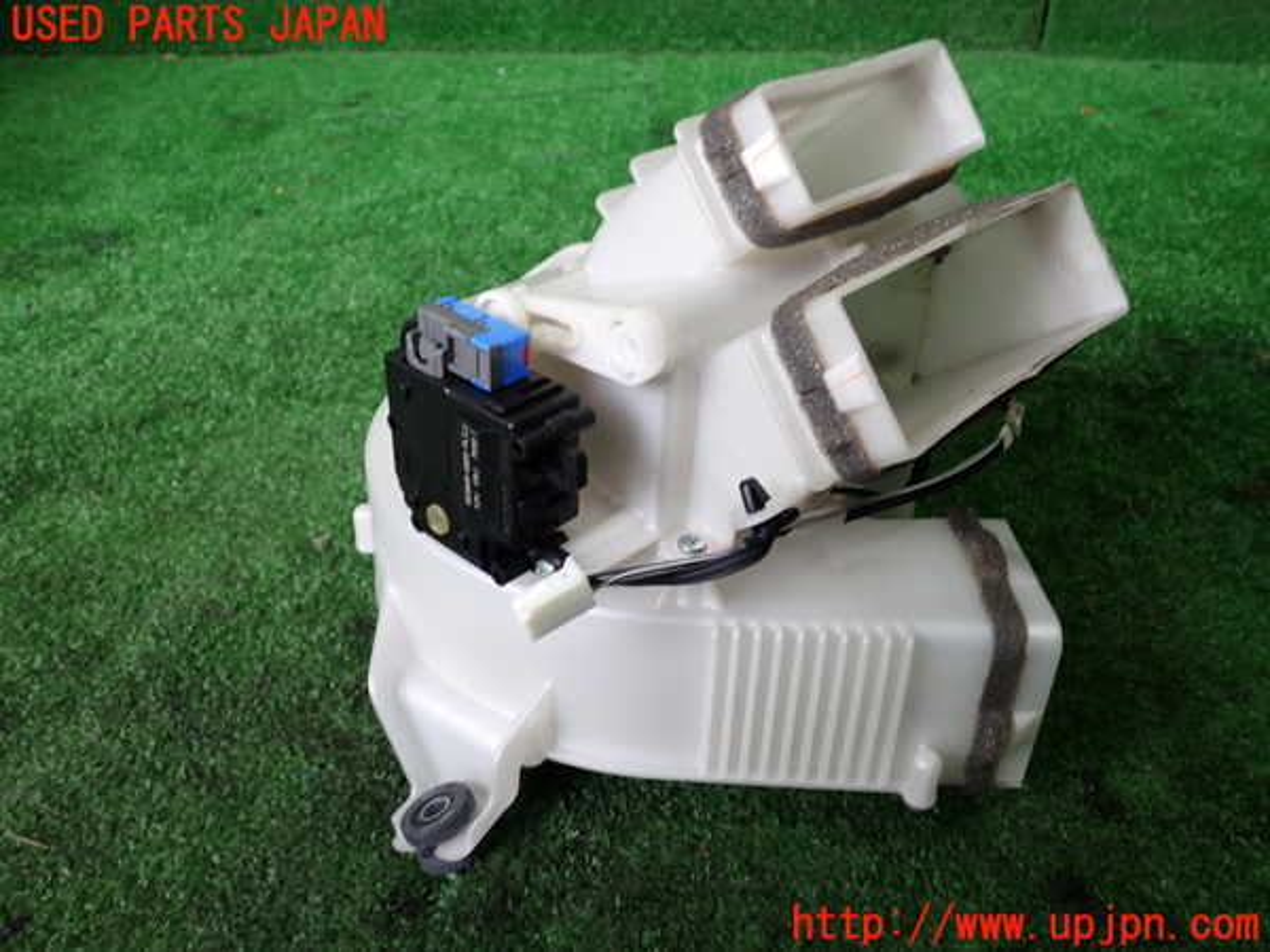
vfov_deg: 46.8
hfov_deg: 60.0
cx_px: 635
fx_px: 1101
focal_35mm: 30
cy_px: 476
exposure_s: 1/40
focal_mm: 5.4
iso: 200
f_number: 2.3
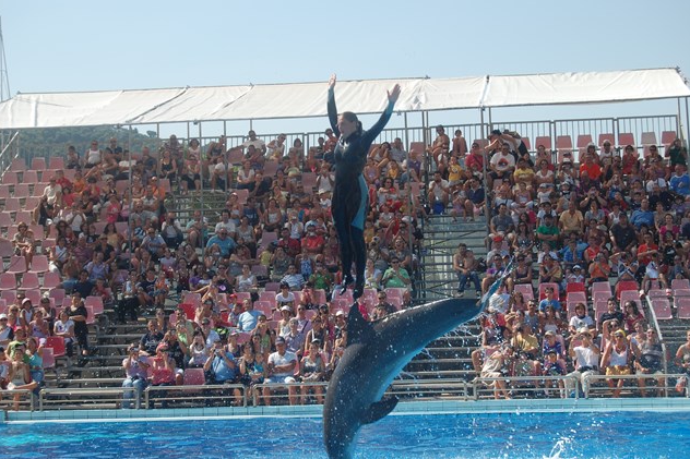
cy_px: 231
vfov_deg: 16.3
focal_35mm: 84
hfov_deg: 24.3
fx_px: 1600
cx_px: 344
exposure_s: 1/320
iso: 200
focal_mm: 55
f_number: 9
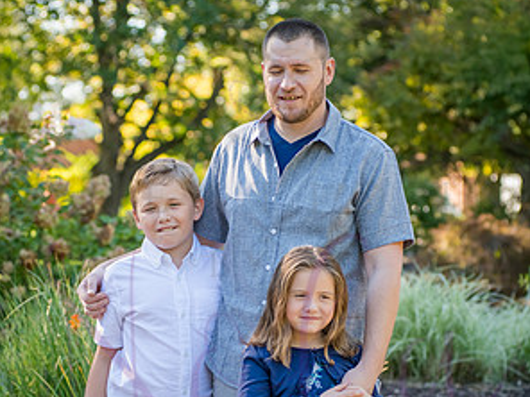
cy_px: 261
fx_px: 1791
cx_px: 263
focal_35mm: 117
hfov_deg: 16.8
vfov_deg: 12.6
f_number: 4
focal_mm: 80
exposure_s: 1/400
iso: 400
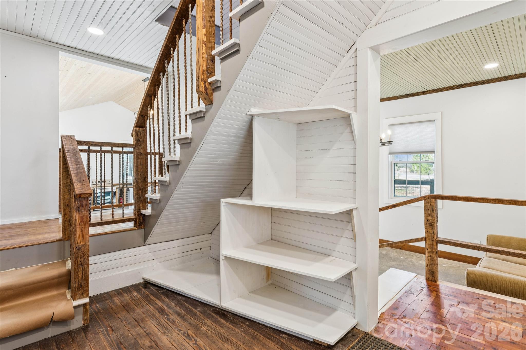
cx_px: 263
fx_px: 245
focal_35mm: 17
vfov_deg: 71.1
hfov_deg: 94.0
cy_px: 175
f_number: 11
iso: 100
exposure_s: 1/1.25
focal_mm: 16.8
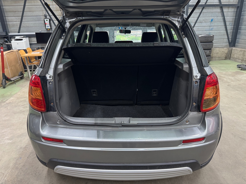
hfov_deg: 71.6
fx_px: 171
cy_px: 92
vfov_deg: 56.8
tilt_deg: -20.8
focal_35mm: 24
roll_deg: +1.6
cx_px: 123
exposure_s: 1/50
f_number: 1.78
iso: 320
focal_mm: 6.76
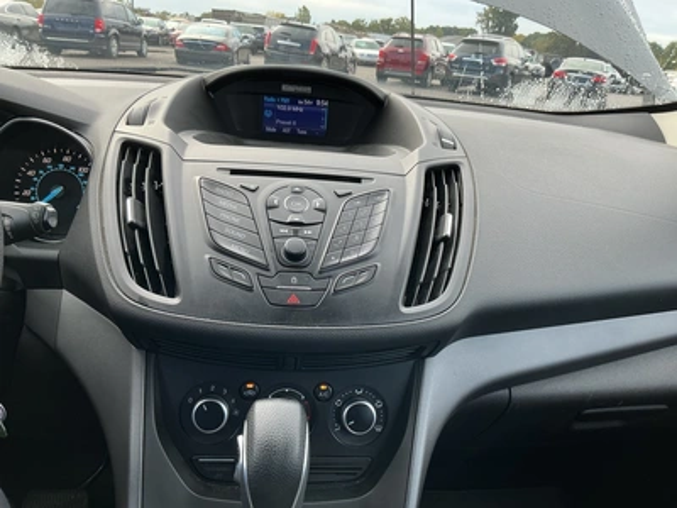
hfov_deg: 63.4
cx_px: 338
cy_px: 254
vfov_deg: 49.7
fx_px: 548
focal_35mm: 28
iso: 25
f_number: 1.8
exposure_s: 1/122
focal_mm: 3
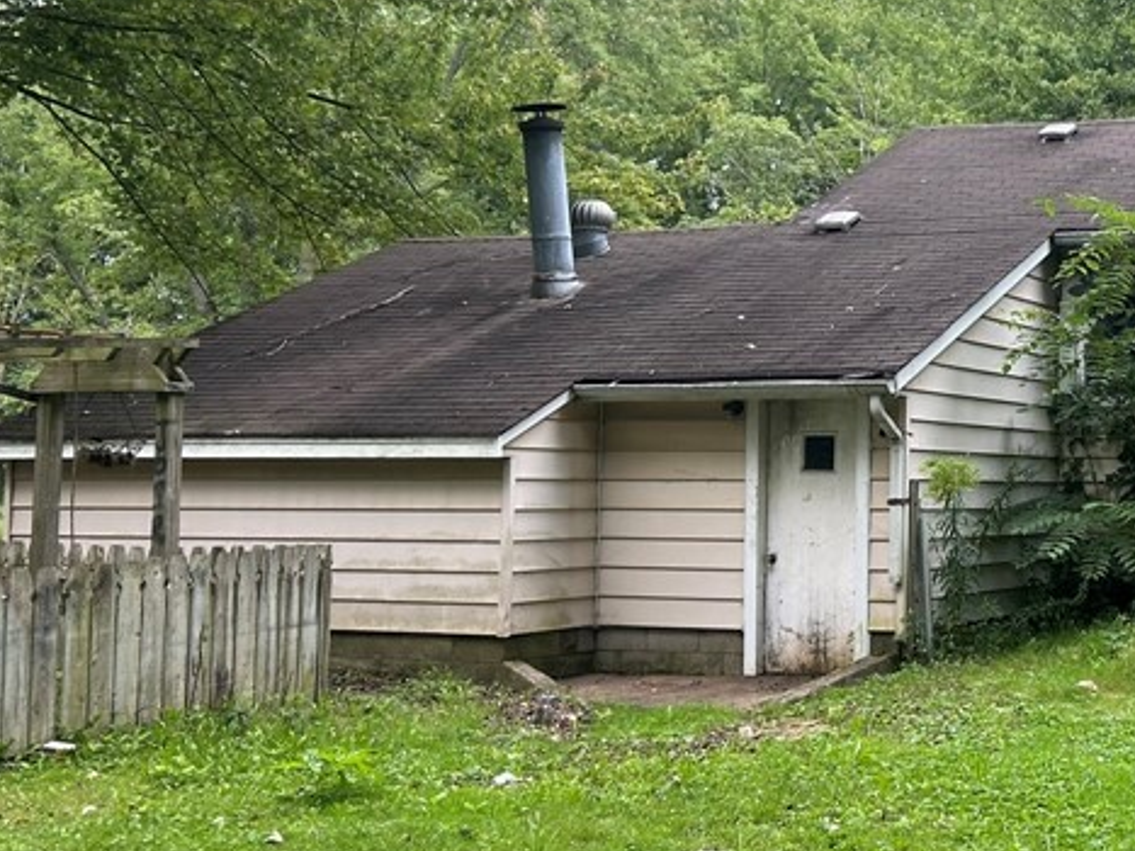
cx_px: 1152
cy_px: 353
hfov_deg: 31.1
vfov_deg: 25.6
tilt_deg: +5.1
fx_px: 1868
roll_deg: -0.4
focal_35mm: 57
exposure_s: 1/450
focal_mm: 5.7
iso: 50
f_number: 1.5
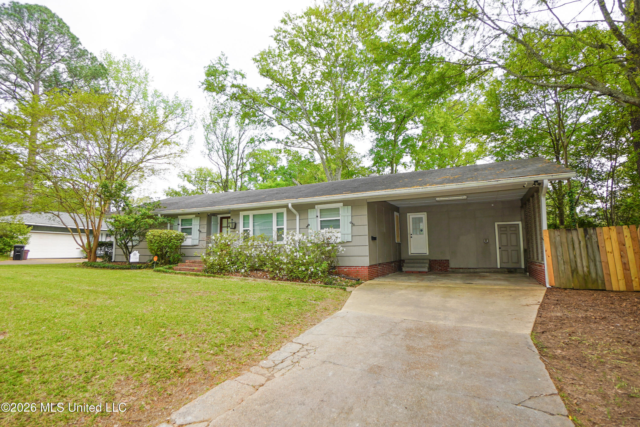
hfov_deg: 90.0
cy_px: 214
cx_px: 320
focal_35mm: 18
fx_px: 320
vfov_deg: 67.4
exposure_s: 1/100
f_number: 6.3
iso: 100
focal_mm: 12
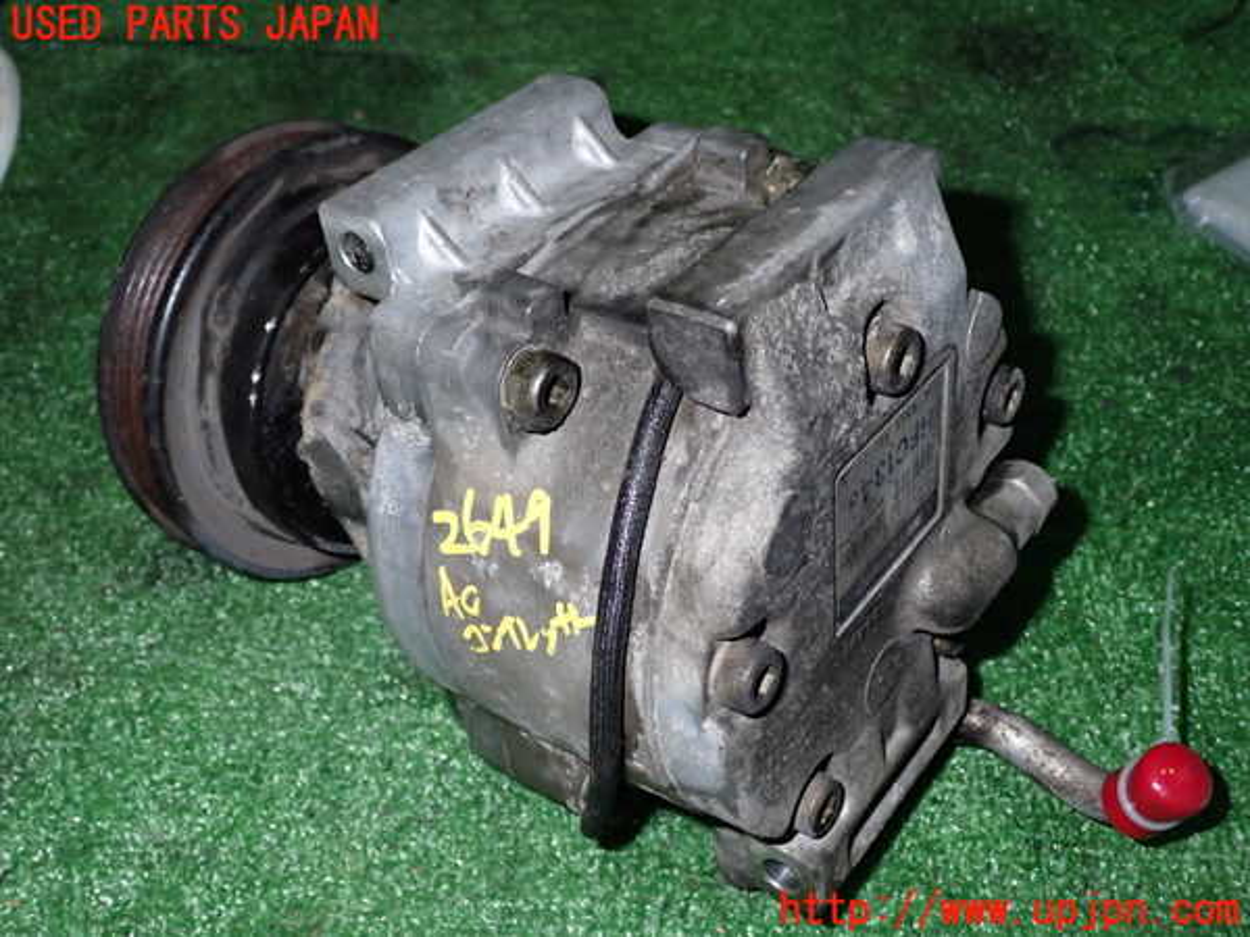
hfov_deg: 49.0
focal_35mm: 38
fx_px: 1372
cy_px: 468
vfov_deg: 37.7
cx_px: 625
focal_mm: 6.83
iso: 400
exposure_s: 1/40
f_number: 8
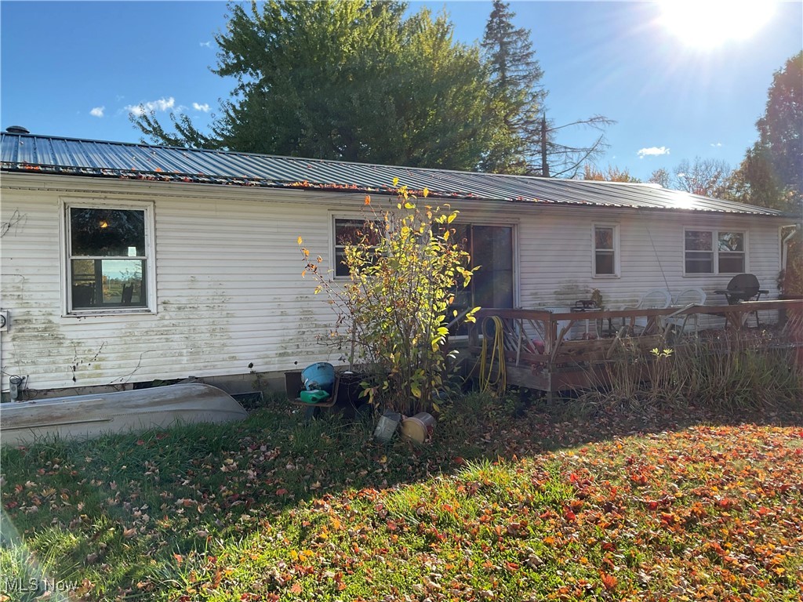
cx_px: 402
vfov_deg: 48.2
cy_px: 301
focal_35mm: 29
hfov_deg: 61.7
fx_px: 673
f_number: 1.8
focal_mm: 3
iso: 16
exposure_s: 1/545
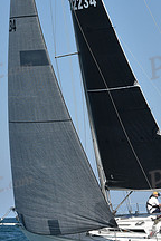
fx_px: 1261
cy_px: 9
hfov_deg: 7.3
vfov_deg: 10.9
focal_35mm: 188
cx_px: 91
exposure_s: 1/1600
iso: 250
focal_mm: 70
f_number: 7.1
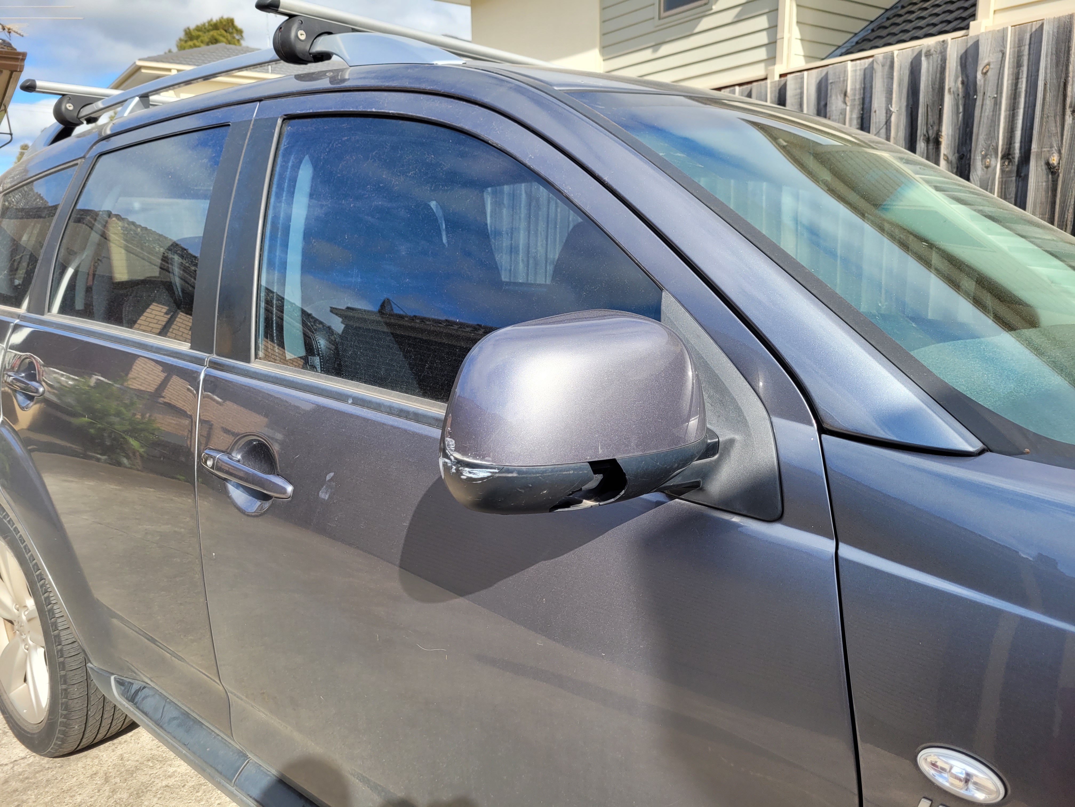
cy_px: 404
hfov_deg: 67.3
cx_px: 538
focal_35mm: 26
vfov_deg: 53.1
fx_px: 807
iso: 40
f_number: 1.8
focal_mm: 5.4
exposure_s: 1/1078
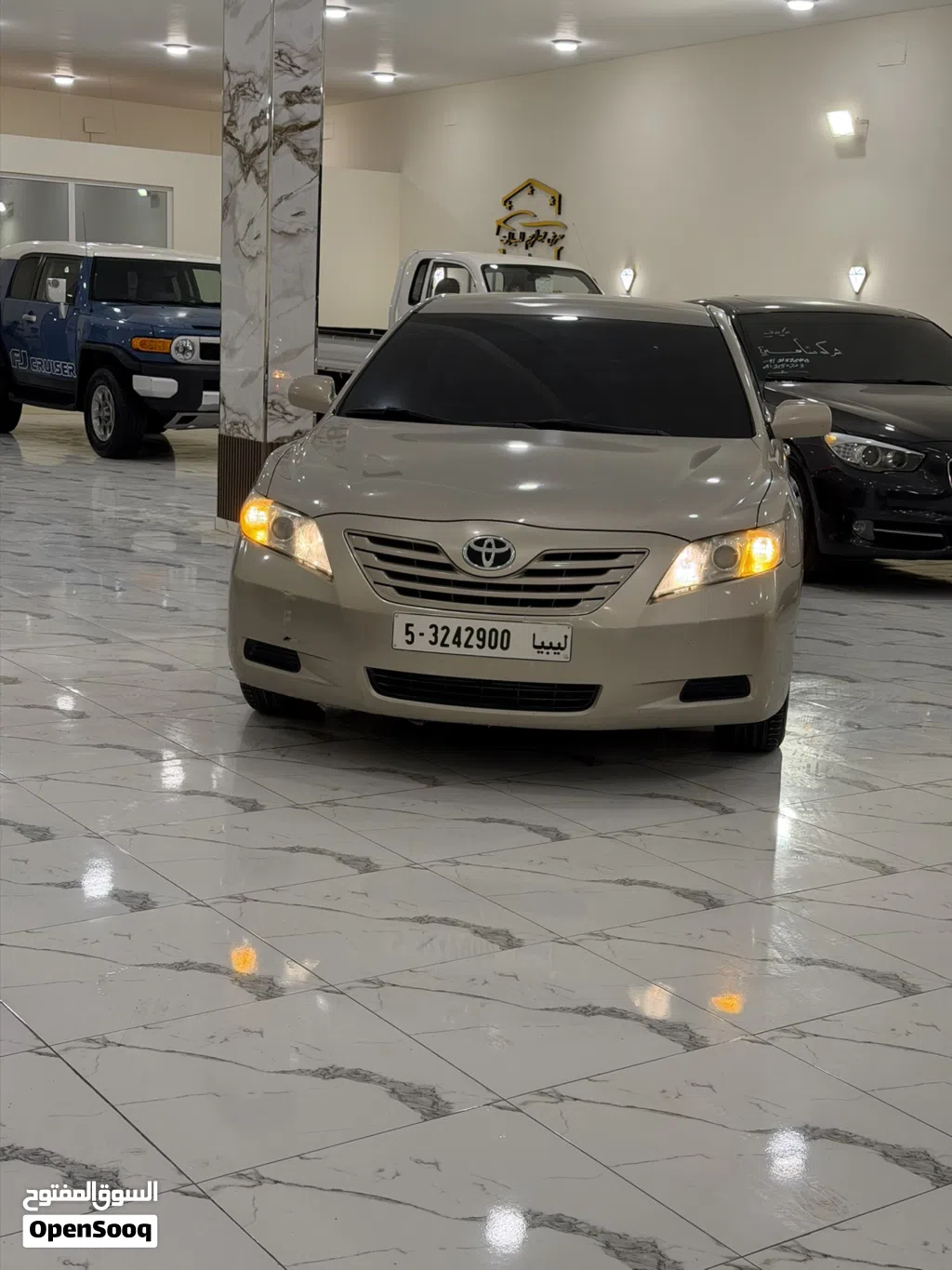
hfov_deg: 30.3
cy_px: 635
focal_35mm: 48
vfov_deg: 39.7
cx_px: 476
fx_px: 1760
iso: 64
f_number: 1.78
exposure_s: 1/100
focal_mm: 6.76
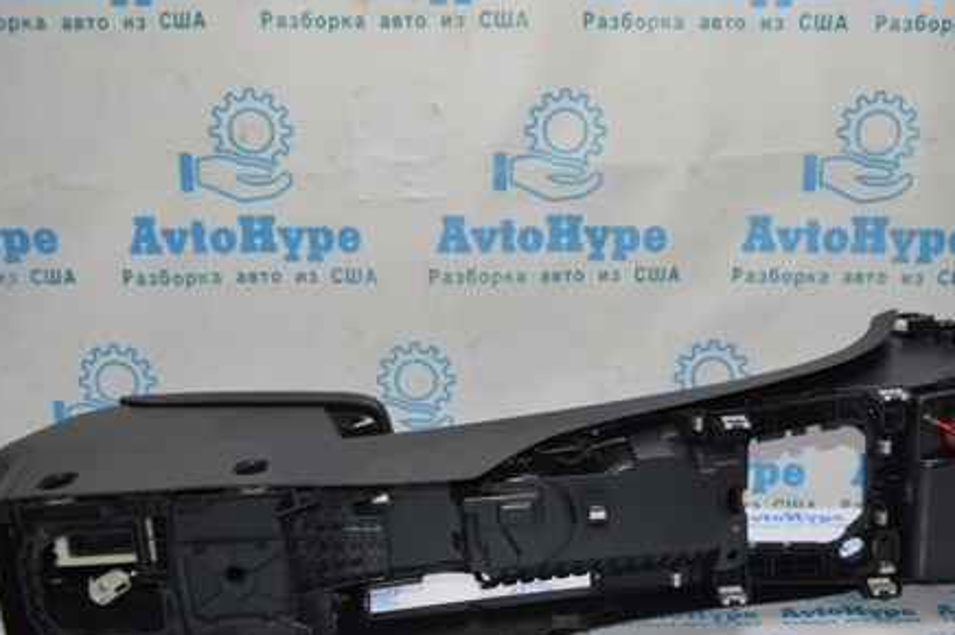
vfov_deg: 30.1
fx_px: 1166
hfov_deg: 44.4
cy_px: 446
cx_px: 552
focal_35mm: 44
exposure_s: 1/125
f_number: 4
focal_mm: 20
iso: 400
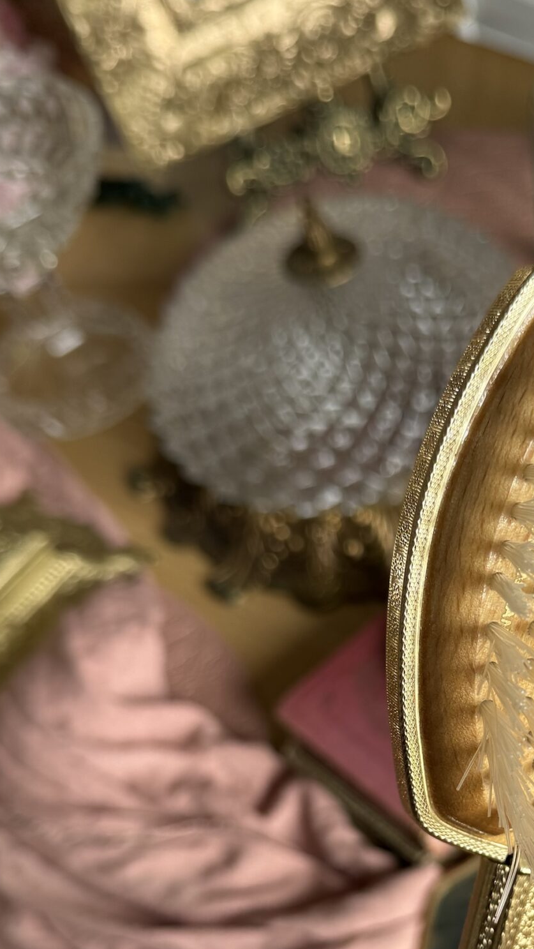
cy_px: 713
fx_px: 1132
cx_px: 501
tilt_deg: -57.4
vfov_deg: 44.0
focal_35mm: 45
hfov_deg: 25.5
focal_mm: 6.76
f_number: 1.78
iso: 100
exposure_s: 1/121
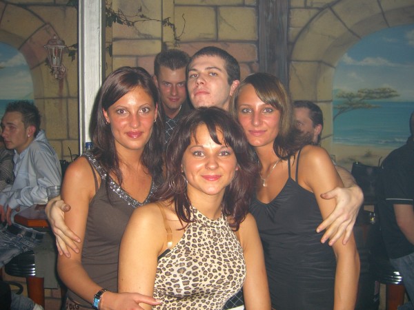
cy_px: 155
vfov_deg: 37.7
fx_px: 454
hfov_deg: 49.0
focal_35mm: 38
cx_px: 207
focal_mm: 7.9
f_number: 2.8
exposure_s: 1/60
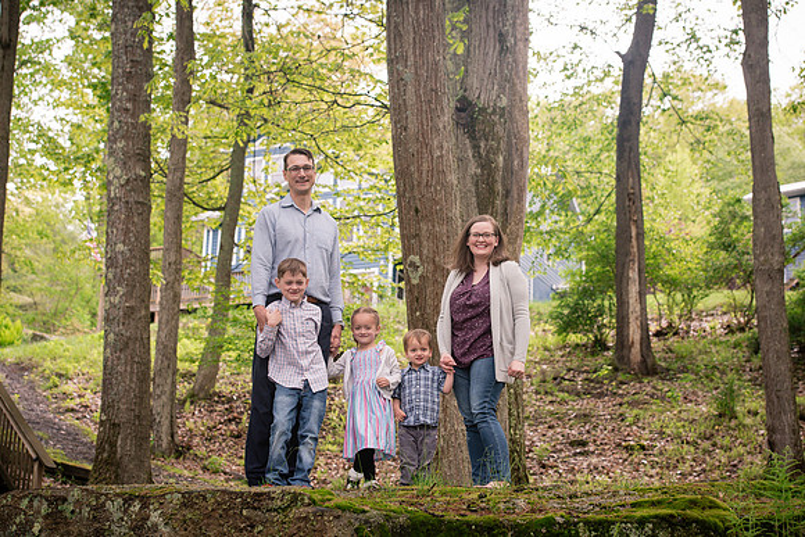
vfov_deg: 19.5
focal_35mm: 70
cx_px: 402
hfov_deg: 28.8
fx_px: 1566
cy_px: 268
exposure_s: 1/400
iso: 640
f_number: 5
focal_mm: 70
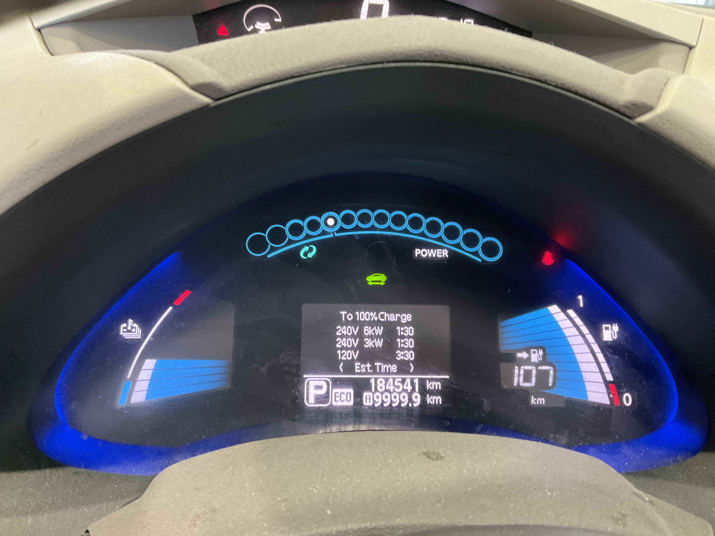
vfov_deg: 48.2
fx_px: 599
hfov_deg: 61.7
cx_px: 358
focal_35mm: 29
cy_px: 268
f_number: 1.8
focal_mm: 3
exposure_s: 1/41
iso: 250
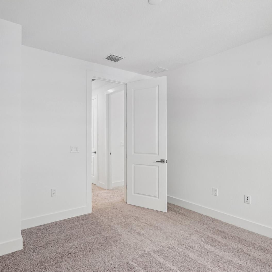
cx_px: 115
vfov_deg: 69.6
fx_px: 196
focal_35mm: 22
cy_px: 136
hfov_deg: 69.2
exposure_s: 1/40
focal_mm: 17
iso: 400
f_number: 8
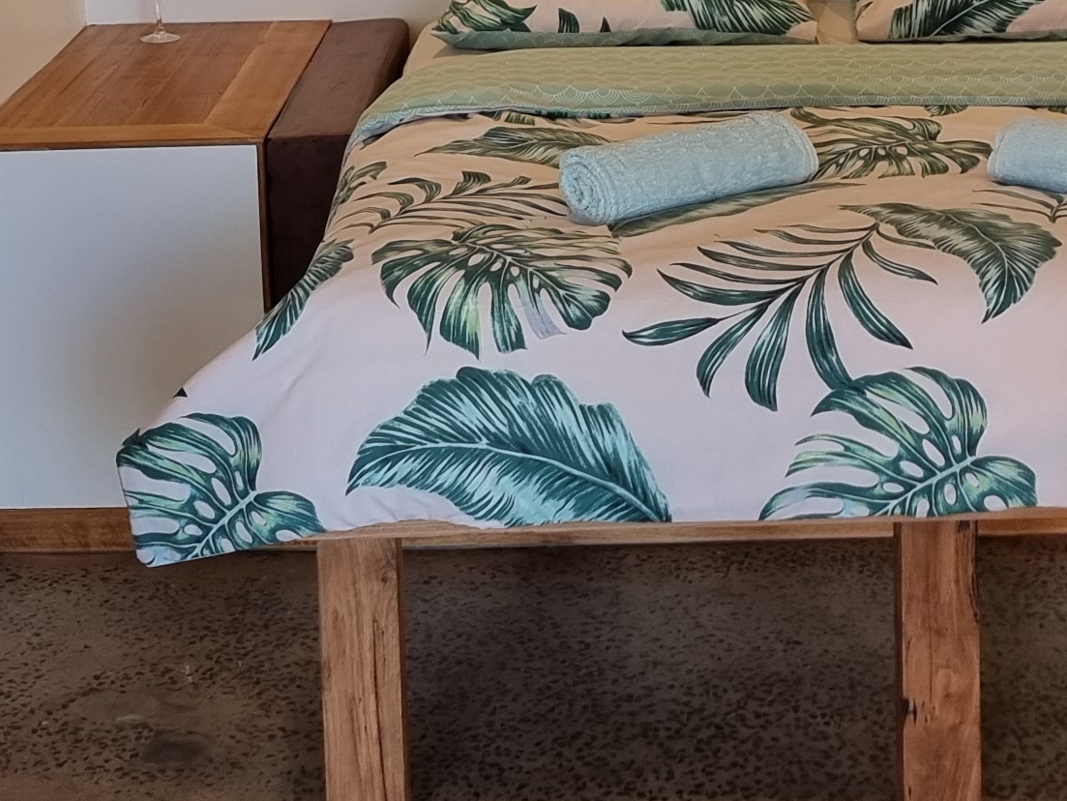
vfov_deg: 16.7
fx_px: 2683
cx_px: 681
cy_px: 71
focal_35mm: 87
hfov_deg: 22.4
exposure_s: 1/100
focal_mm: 6.7
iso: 64
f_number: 1.8
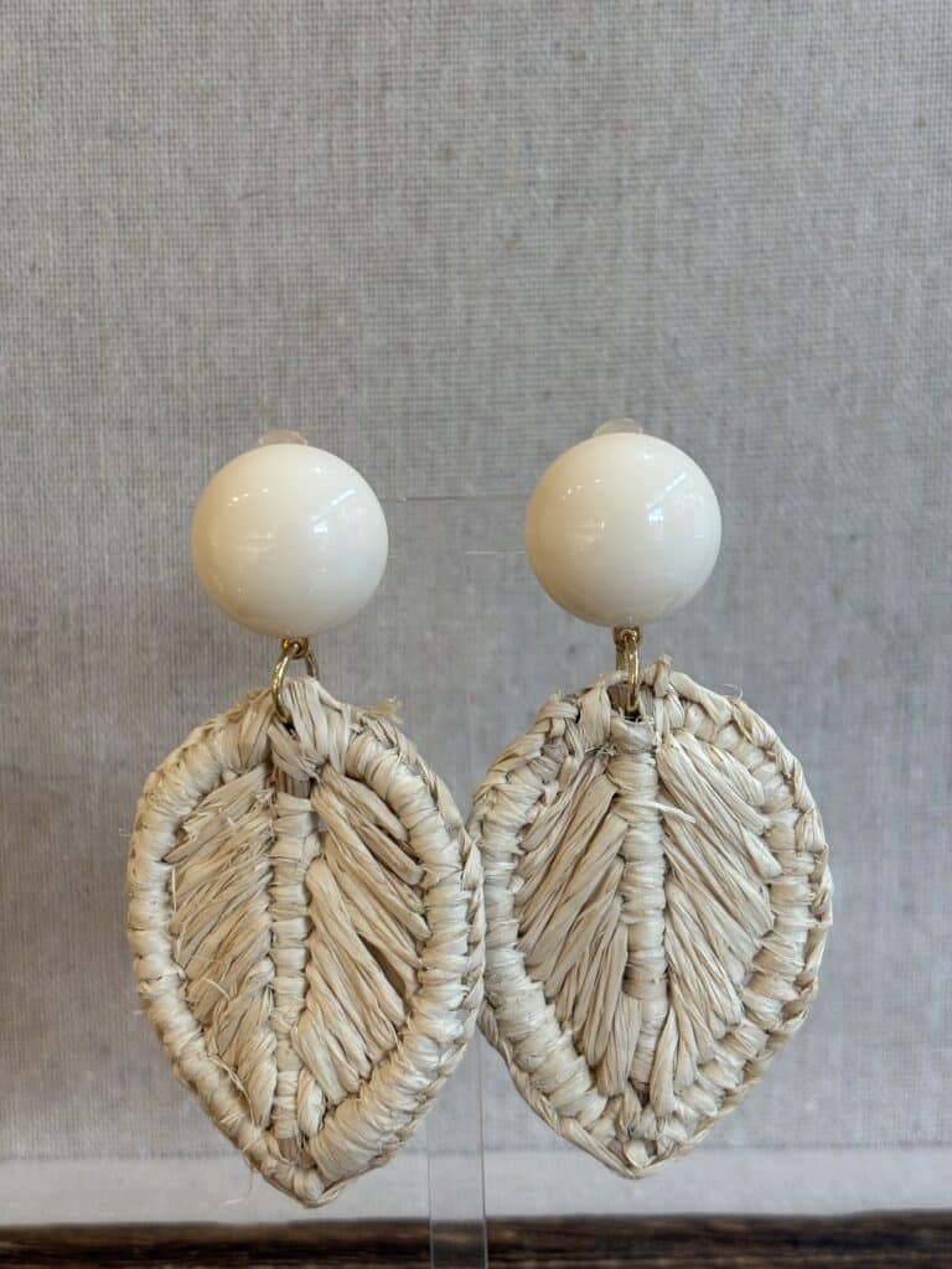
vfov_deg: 36.8
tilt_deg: -10.5
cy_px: 634
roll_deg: -0.9
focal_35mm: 52
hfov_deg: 28.0
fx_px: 1907
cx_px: 476
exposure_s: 1/100
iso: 50
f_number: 1.6
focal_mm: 5.96
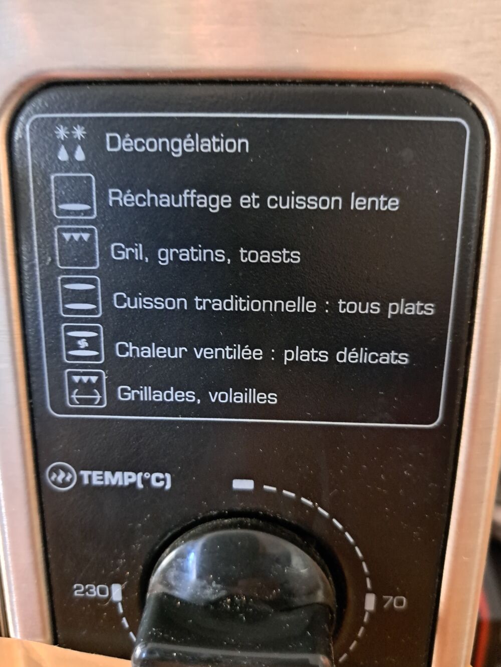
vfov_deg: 71.6
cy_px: 334
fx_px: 463
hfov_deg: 56.8
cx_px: 250
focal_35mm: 24
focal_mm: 5.23
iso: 1600
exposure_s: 1/17
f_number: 1.8
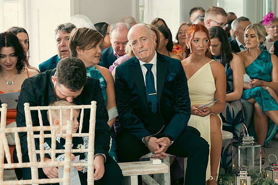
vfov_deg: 13.0
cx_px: 139
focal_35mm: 105
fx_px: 811
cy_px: 92
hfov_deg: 19.5
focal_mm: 70
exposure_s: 1/160
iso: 500
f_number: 3.5
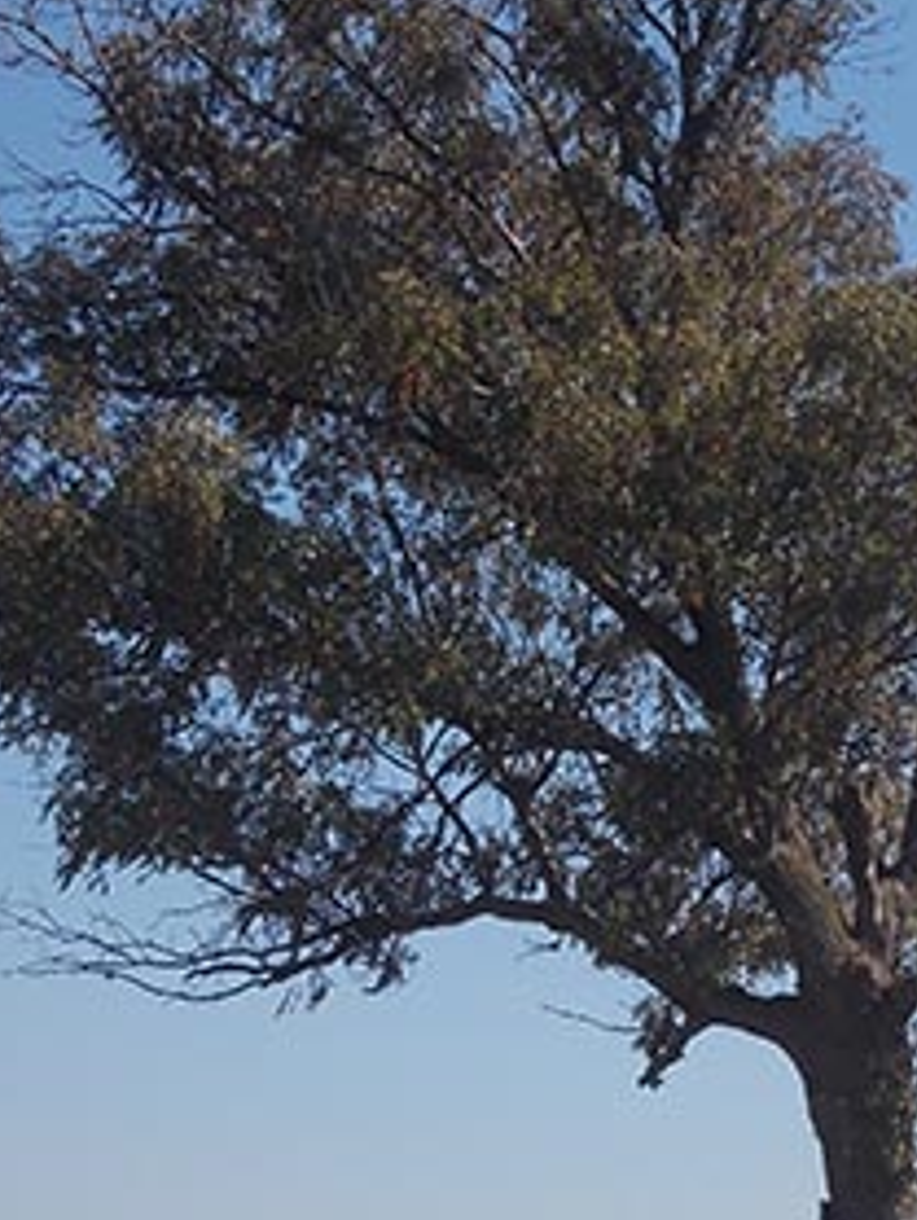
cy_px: 639
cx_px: 579
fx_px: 4056
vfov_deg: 17.1
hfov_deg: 12.9
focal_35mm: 115
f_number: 8
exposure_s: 1/200
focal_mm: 8.5
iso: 80
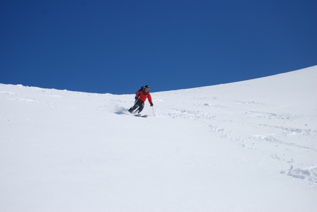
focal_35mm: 82
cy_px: 106
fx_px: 727
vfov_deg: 16.6
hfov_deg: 24.6
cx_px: 158
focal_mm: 55
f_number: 5.6
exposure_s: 1/1000
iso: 100
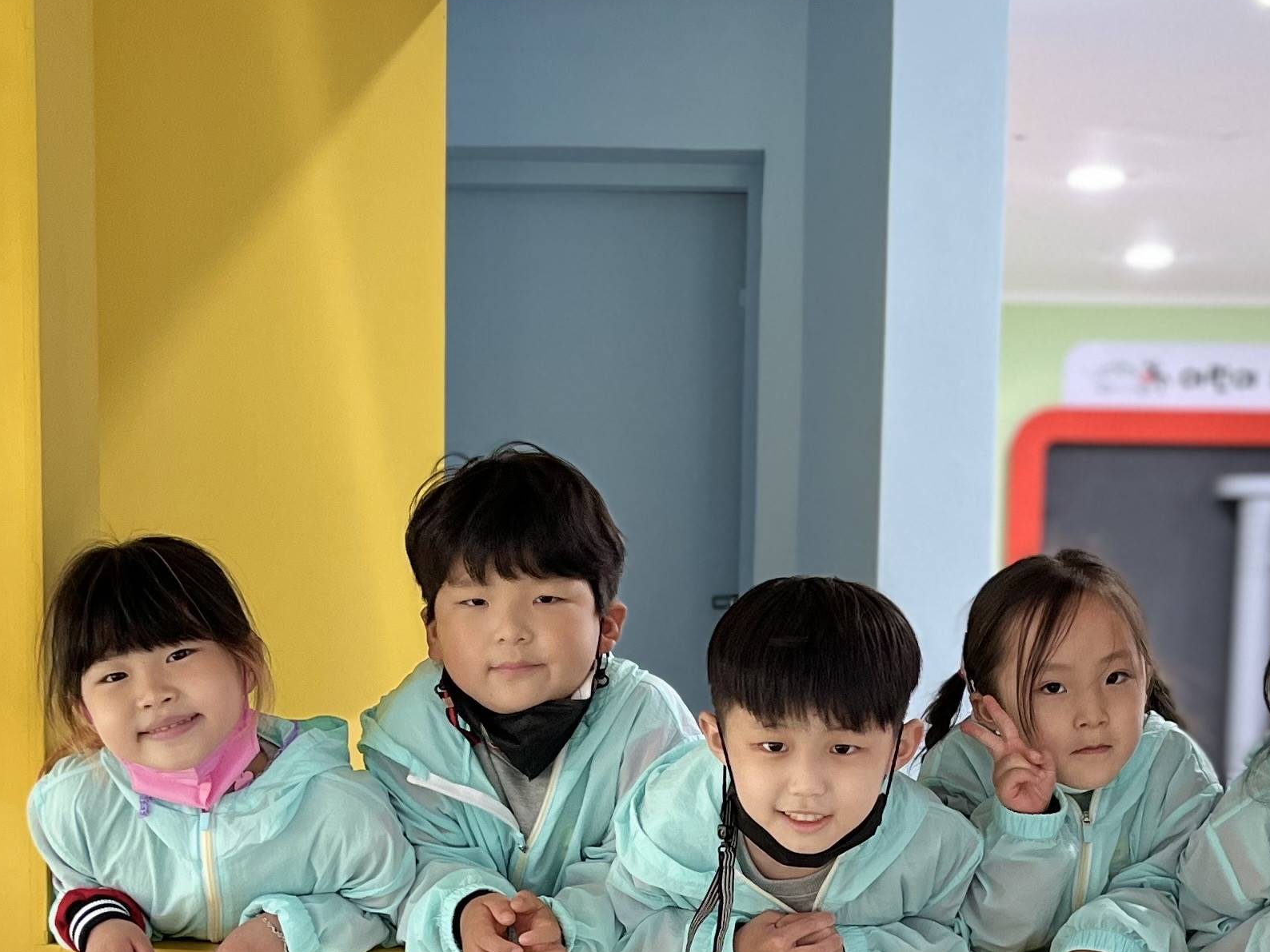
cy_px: 853
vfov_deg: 21.8
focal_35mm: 66
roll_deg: -1.1
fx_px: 2421
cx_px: 763
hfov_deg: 29.3
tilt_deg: -7.8
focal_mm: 5.1
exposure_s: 1/62
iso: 125
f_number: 1.6
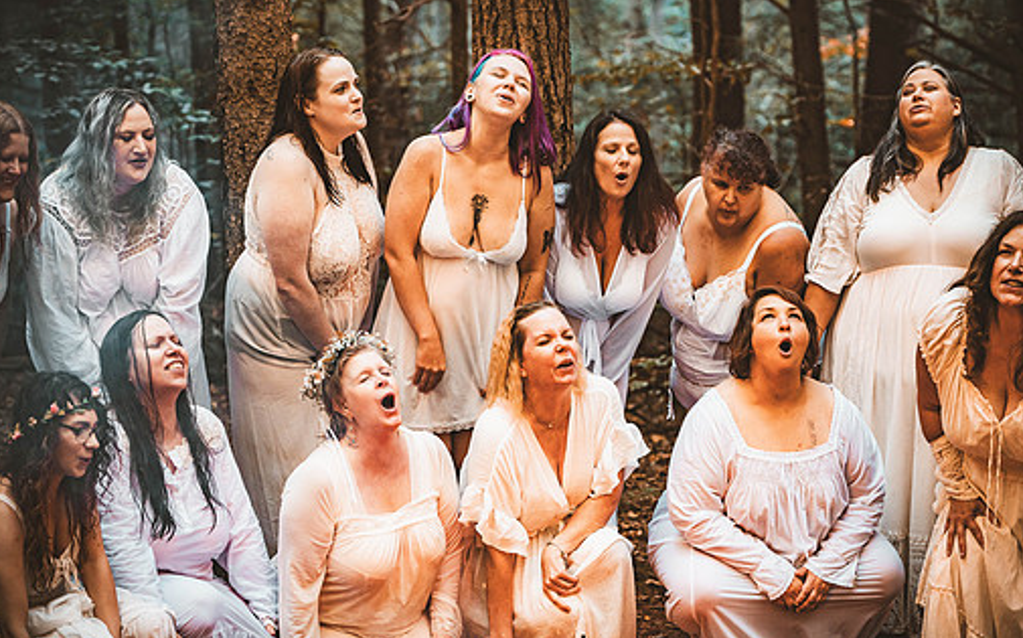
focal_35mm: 82
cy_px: 311
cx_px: 525
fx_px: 2285
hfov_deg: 25.2
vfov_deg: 15.9
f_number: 2.8
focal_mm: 70
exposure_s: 1/160
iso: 1000
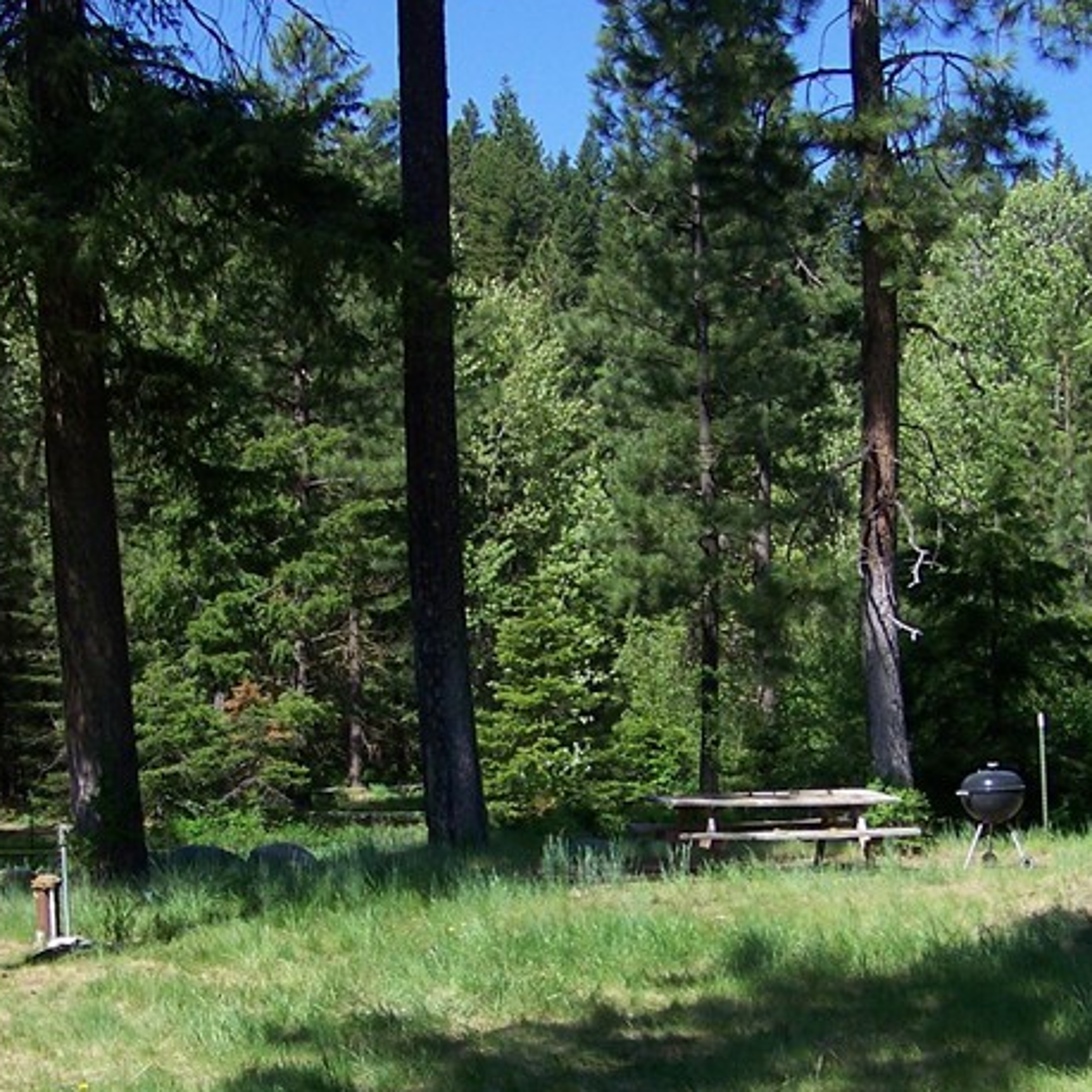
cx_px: 580
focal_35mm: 71
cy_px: 773
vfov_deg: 24.1
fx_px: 2534
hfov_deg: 24.3
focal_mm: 5.85
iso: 64
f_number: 2.8
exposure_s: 1/640
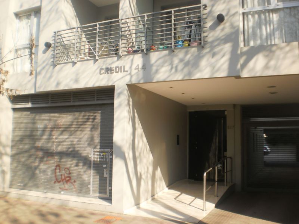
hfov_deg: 51.4
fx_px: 311
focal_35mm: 36
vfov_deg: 39.7
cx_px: 150
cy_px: 112
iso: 200
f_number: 3.1
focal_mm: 6.3
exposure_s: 1/1000
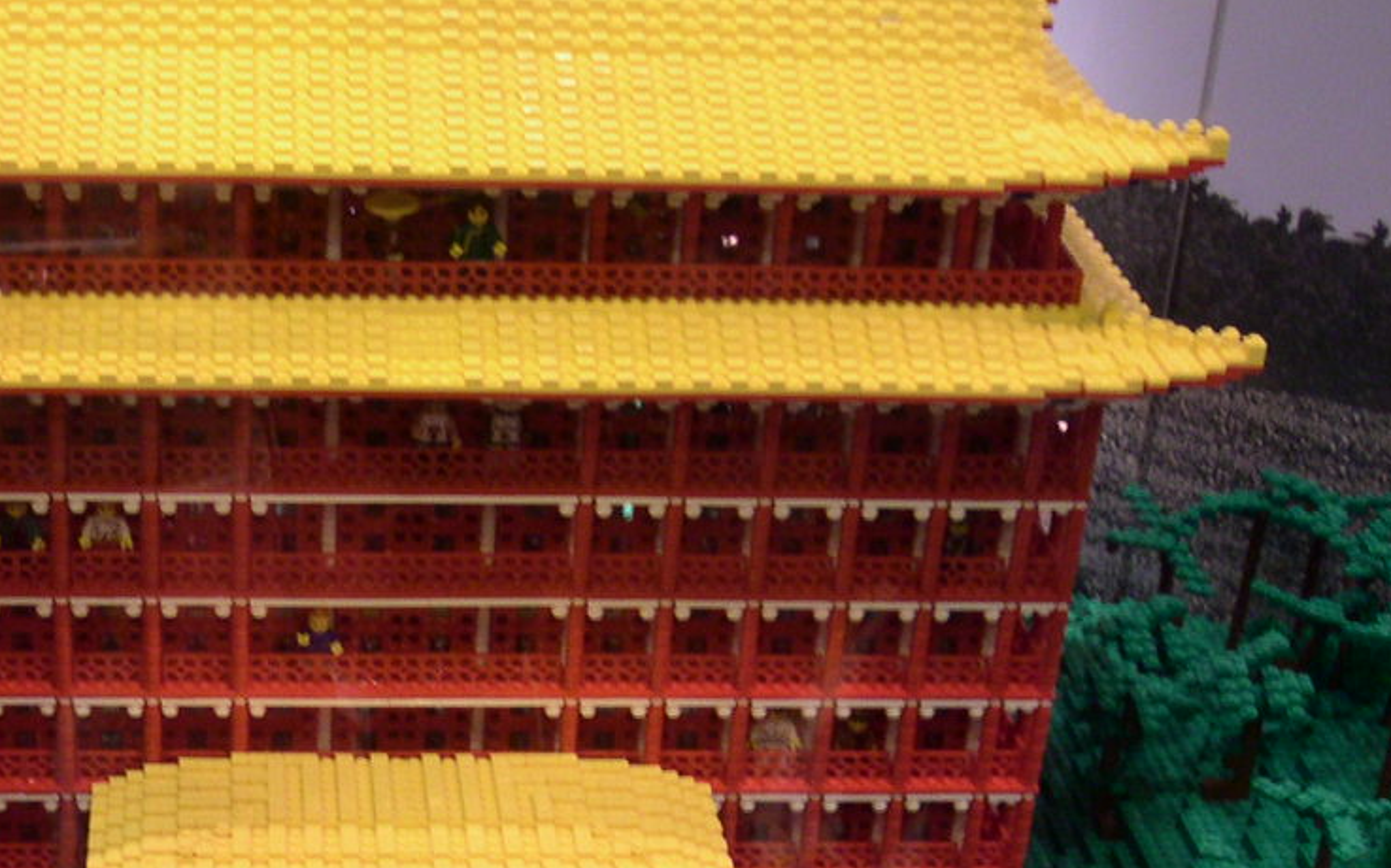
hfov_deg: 29.1
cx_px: 404
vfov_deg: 18.3
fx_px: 2653
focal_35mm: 70
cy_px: 798
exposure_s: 1/10
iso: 100
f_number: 2.8
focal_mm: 6
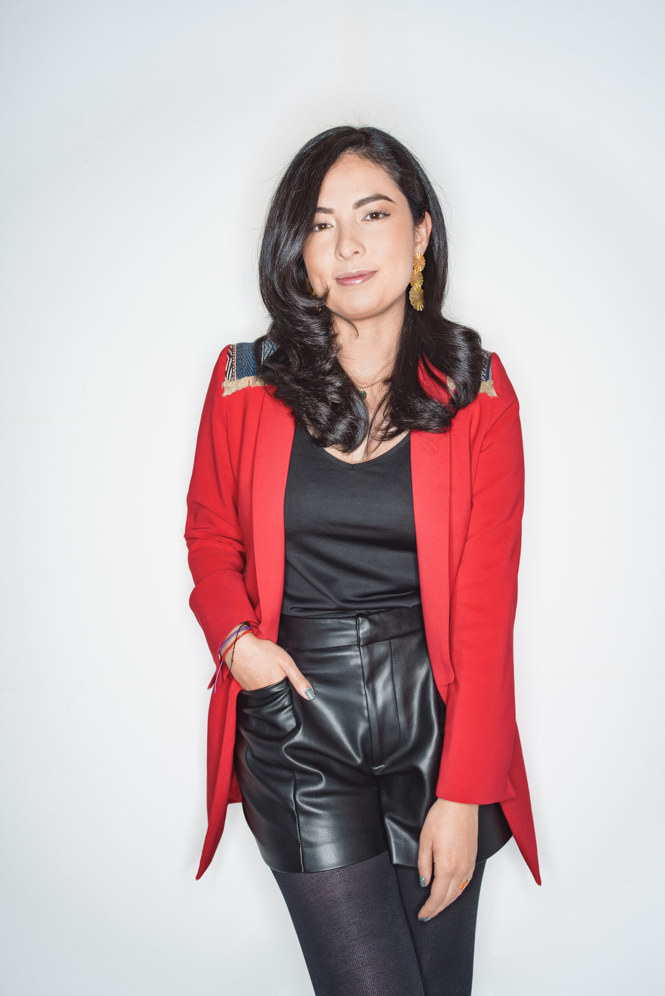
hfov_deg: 45.0
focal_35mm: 29
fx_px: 803
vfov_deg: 63.6
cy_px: 498
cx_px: 332
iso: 100
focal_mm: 29
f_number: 8
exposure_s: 1/160
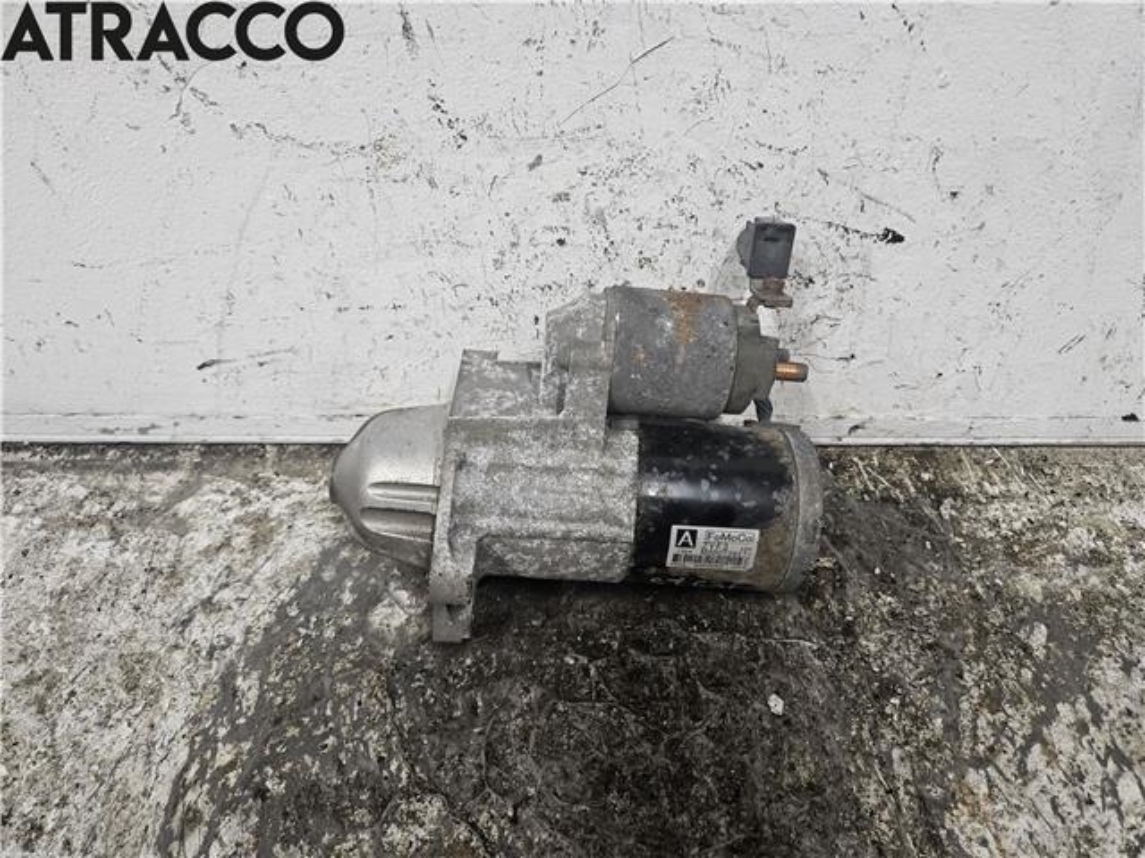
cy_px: 429
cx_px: 572
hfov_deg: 73.9
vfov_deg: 58.9
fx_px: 761
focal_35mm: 23
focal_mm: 5.4
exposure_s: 1/100
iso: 320
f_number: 1.8
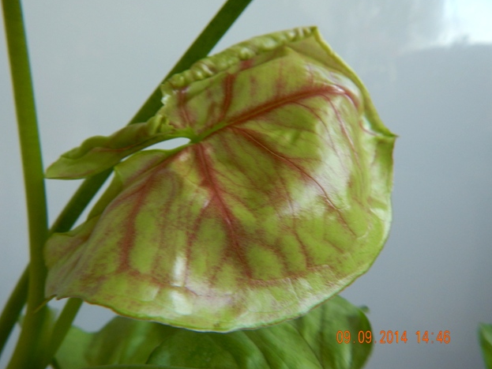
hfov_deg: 71.6
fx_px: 341
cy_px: 184
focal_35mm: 24
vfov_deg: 56.8
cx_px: 238
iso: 125
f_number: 3
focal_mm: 4
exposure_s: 1/30
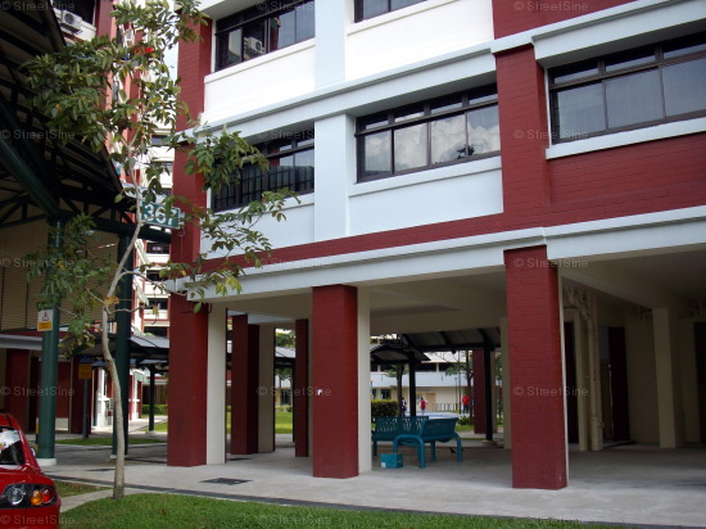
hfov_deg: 50.2
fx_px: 754
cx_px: 353
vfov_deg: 38.6
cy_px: 264
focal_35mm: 37
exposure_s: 1/160
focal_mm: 6.2
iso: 80
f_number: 2.8
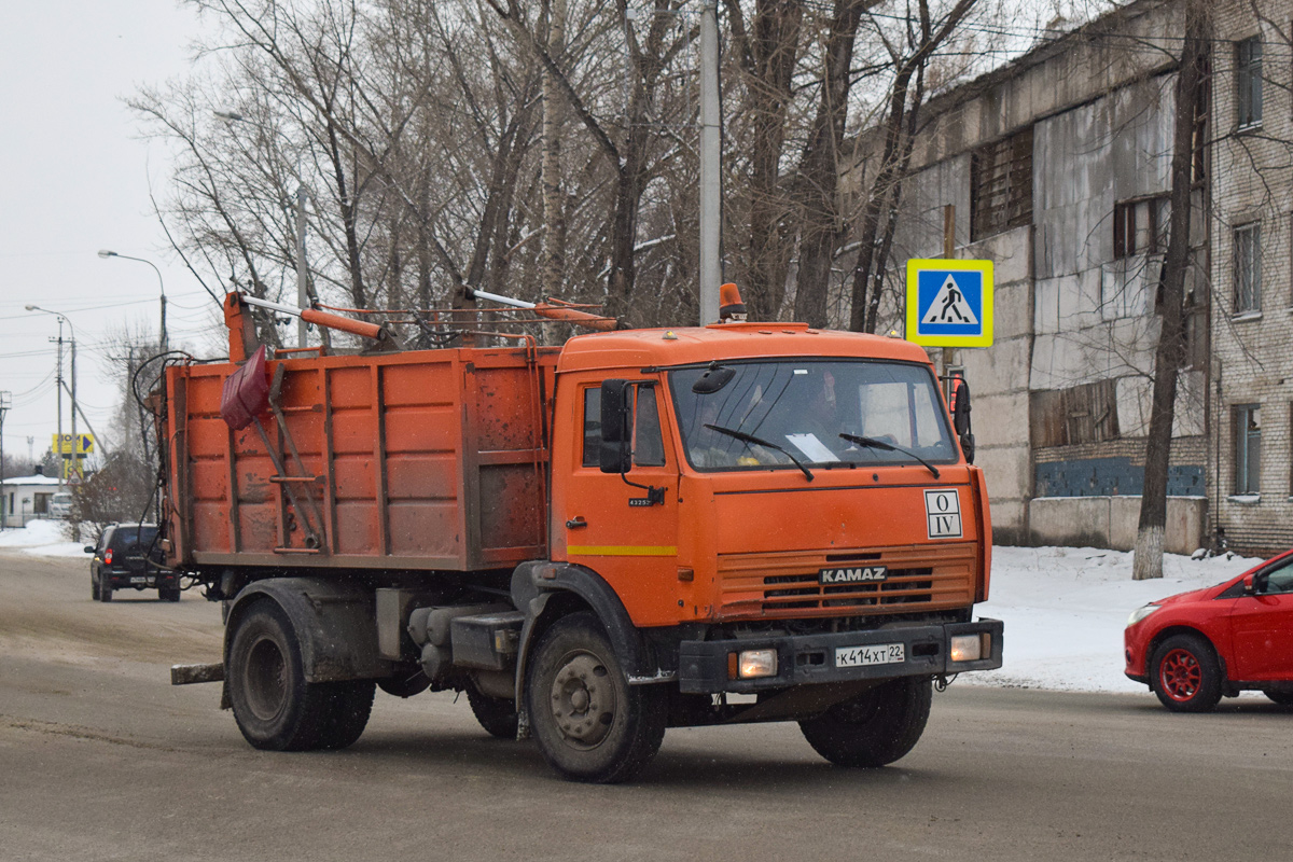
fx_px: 2586
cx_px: 646
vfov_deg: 18.9
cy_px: 431
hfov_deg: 28.1
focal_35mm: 72
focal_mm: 48
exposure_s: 1/800
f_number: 5.6
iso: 800
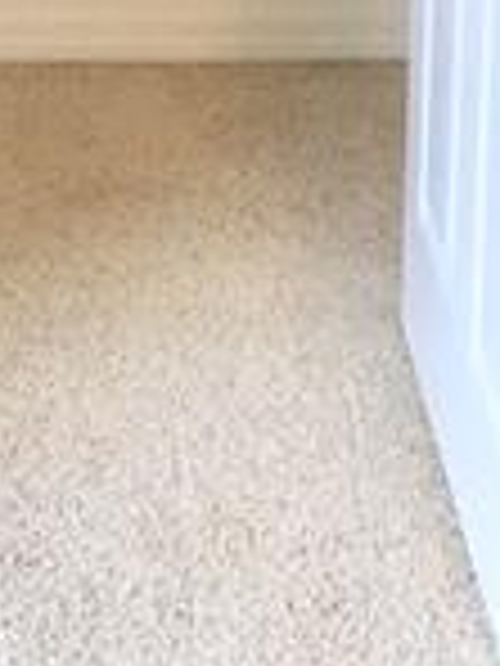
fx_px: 2407
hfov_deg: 11.5
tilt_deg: -8.5
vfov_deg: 14.3
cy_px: -441
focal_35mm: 125
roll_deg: -0.1
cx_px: -162
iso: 40
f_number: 2.2
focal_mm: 4.15
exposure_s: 1/15
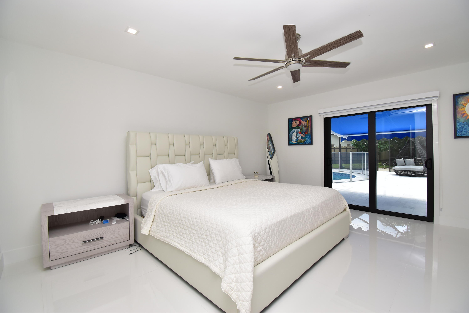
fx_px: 195
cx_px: 234
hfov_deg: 100.4
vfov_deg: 77.3
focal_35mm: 15
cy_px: 156
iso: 500
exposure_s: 1/200
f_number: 5.6
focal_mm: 10
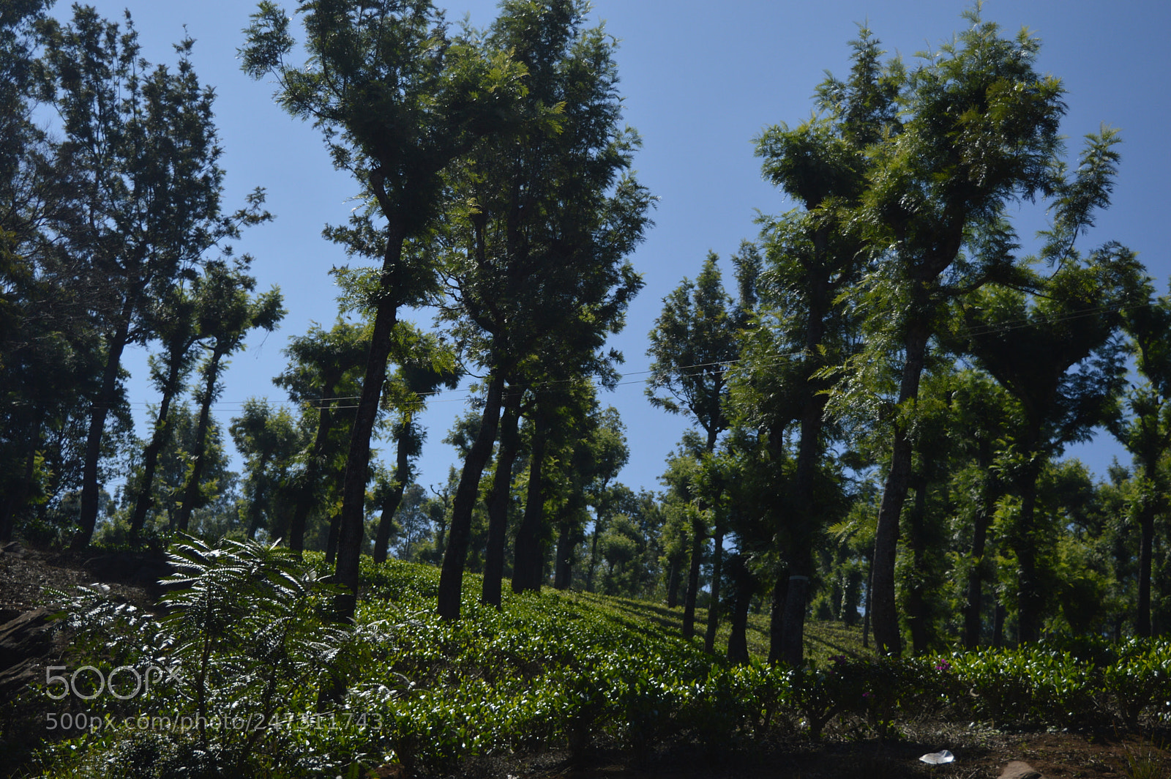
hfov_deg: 36.9
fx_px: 1755
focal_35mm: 54
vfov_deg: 25.0
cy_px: 390
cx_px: 586
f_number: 5.6
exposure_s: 1/2500
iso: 200
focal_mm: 36
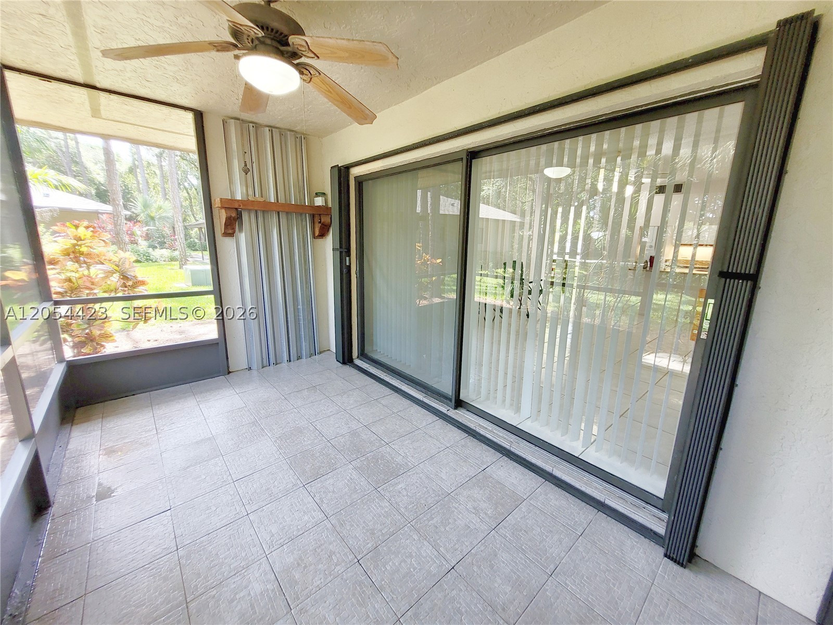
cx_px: 416
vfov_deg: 89.9
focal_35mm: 13
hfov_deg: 106.2
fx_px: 313
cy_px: 312
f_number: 2.2
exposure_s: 1/60
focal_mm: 1.74
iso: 80
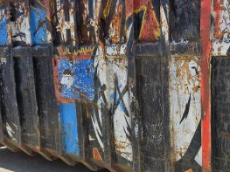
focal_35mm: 56
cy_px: 105
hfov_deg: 33.2
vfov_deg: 26.0
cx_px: 192
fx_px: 372
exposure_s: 1/970
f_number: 1.8
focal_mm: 5.4
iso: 25
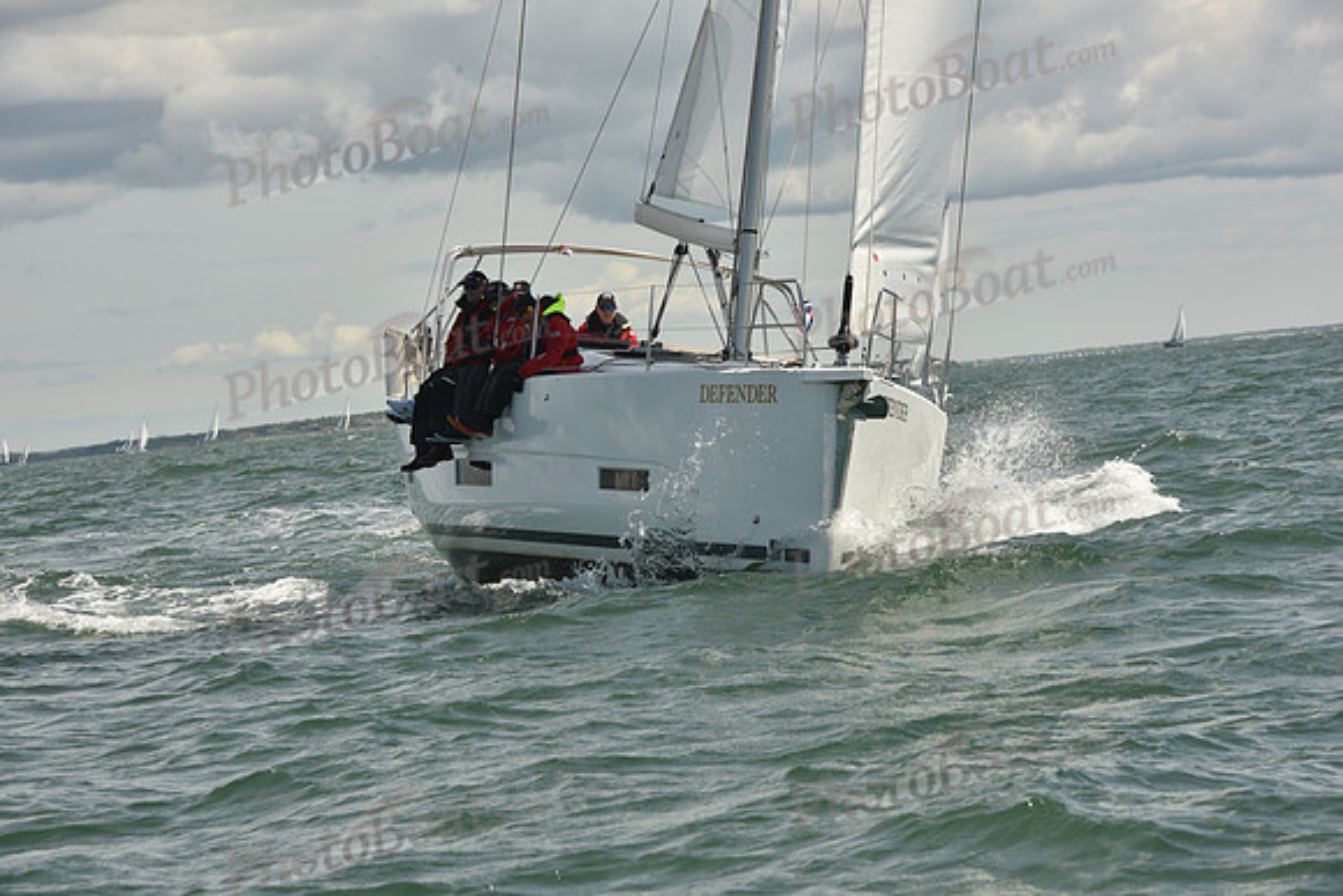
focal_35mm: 145
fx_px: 5410
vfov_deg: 9.5
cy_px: 448
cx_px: 672
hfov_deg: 14.2
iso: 320
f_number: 13
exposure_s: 1/800
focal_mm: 145
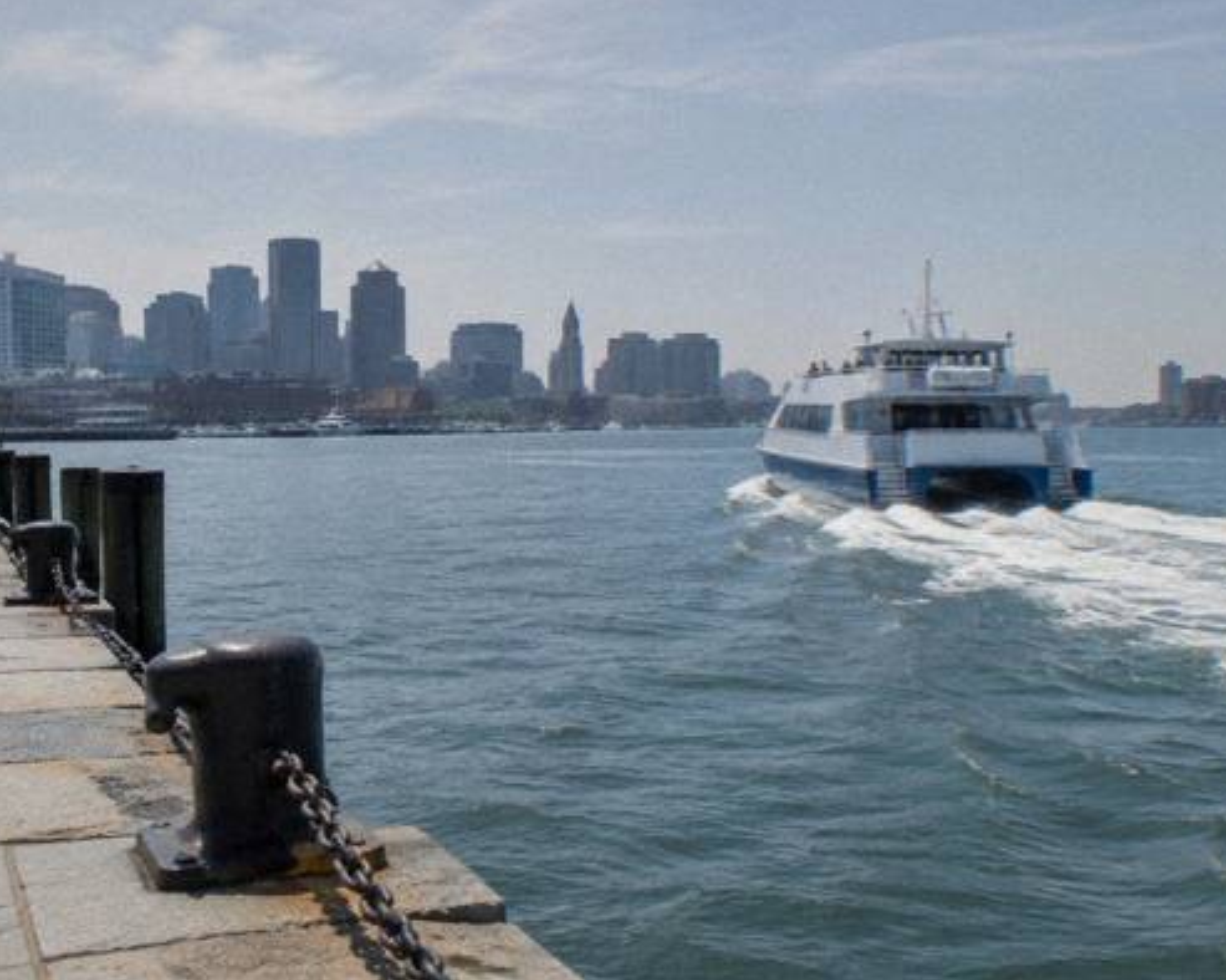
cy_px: 488
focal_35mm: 40
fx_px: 1451
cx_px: 734
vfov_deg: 37.3
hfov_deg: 45.6
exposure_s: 1/640
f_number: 9
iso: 320
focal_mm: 35
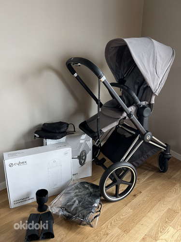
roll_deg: -0.5
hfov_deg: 53.1
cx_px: 90
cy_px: 121
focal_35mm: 26
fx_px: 181
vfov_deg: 67.3
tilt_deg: -16.4
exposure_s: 1/83
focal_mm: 5.7
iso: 125
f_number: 1.5
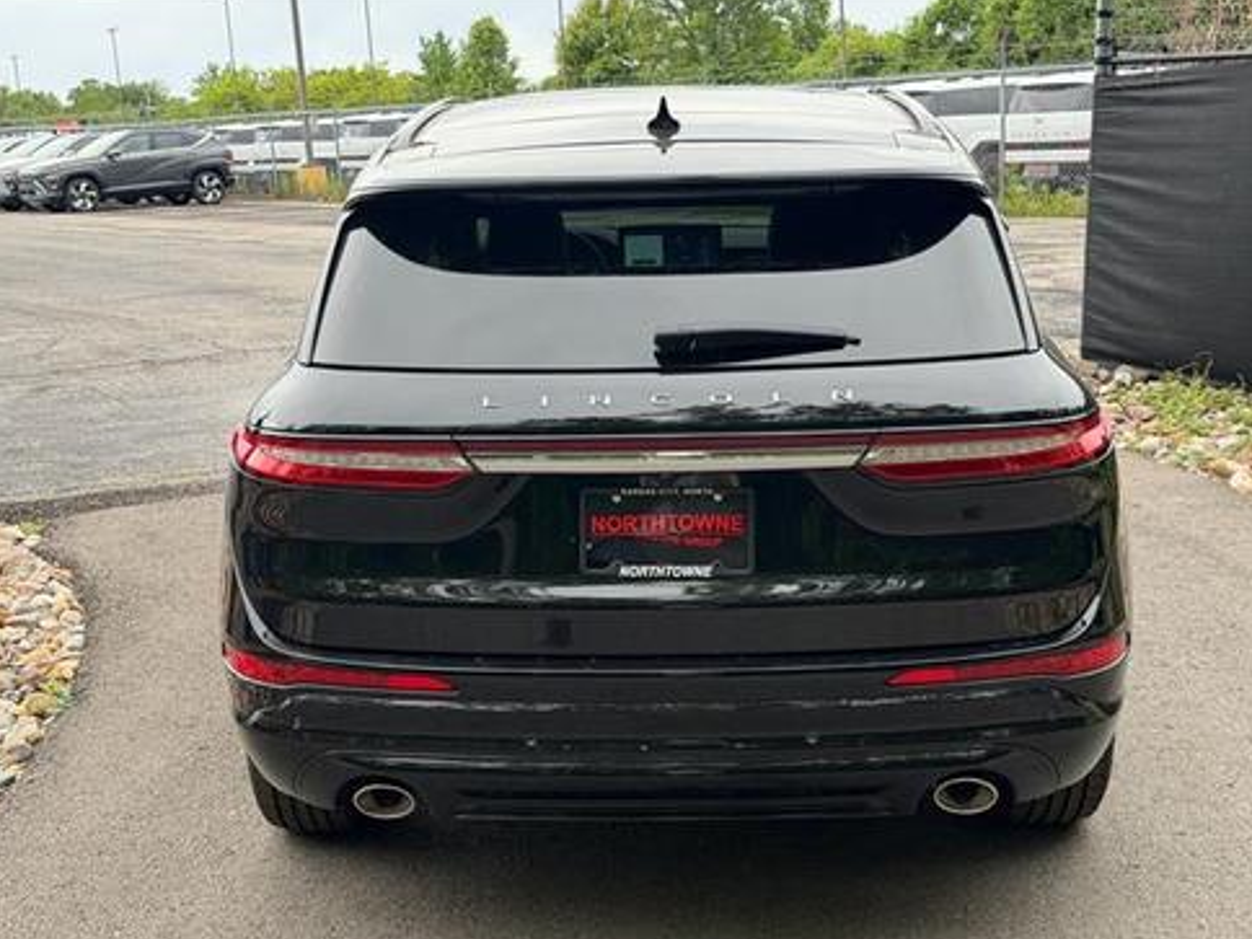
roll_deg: +2.4
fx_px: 1808
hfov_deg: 38.2
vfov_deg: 29.1
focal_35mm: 50
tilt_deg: -9.1
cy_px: 476
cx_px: 626
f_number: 1.78
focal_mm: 6.76
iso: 100
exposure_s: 1/846
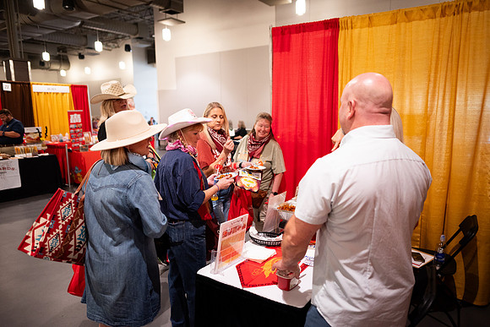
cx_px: 245
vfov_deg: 53.2
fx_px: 327
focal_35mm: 24
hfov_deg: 73.7
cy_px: 164
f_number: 1.8
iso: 1250
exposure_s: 1/200
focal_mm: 24
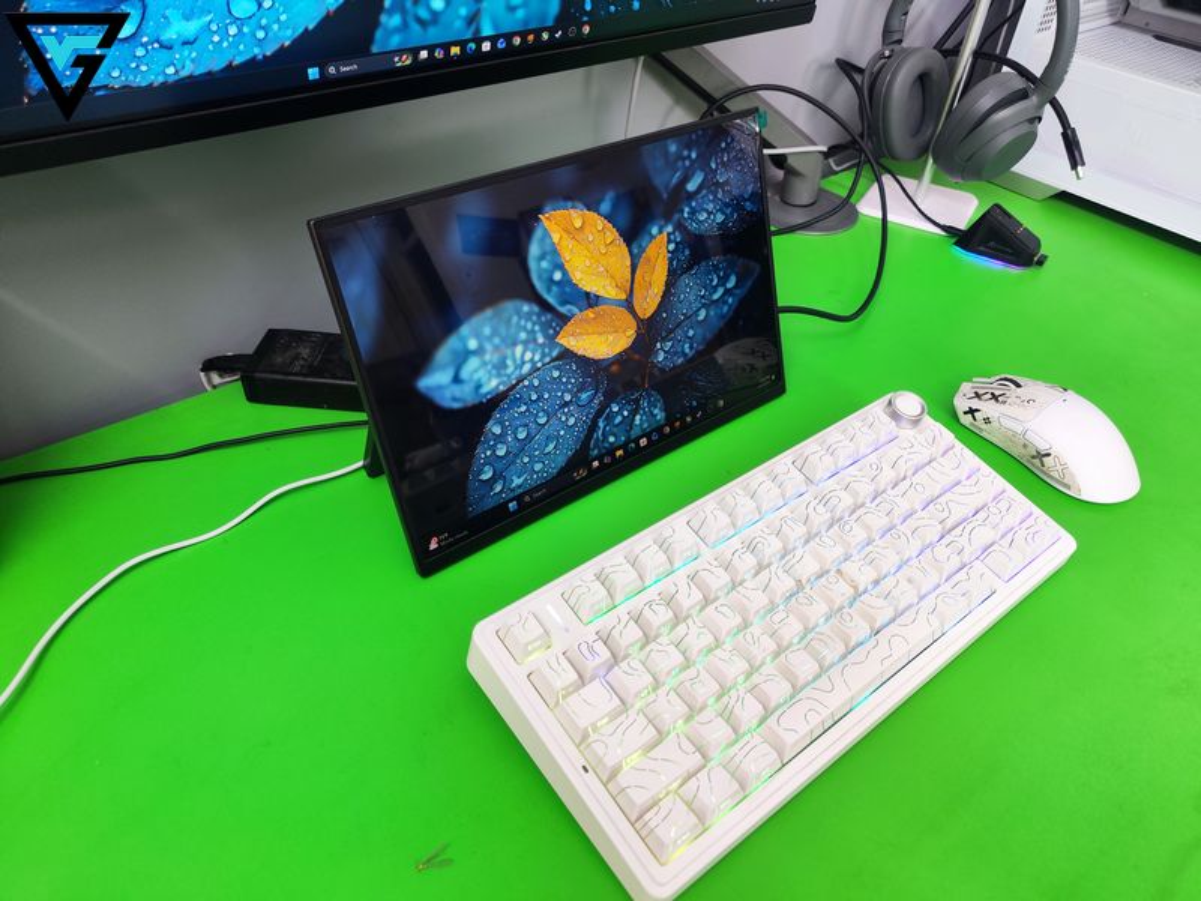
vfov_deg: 56.8
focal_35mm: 24
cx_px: 600
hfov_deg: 71.6
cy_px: 450
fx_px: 833
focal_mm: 6.92
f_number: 1.9
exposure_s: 1/120
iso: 232
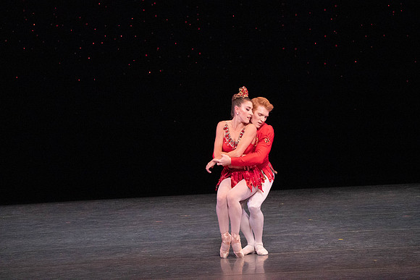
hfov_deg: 5.5
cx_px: 210
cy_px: 140
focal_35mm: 376
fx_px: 4387
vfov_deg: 3.7
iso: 16000
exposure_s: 1/500
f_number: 11
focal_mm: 376
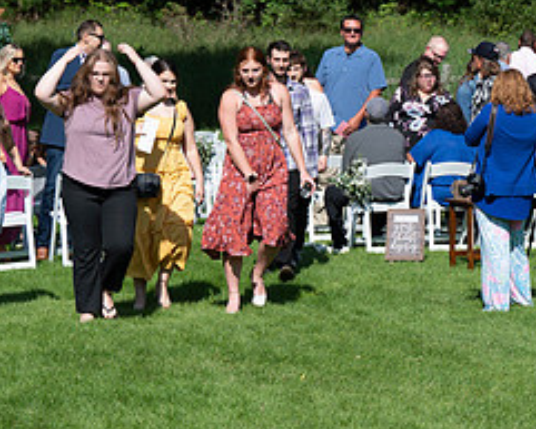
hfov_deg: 12.1
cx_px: 518
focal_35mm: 158
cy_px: 209
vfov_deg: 9.8
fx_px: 2507
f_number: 7.1
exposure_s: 1/400
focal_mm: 70
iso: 100
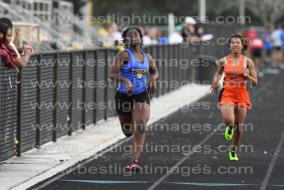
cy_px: 95
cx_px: 142
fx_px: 3551
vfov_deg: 3.1
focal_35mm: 450
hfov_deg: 4.6
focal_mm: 300
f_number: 4
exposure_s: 1/1600
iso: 2000
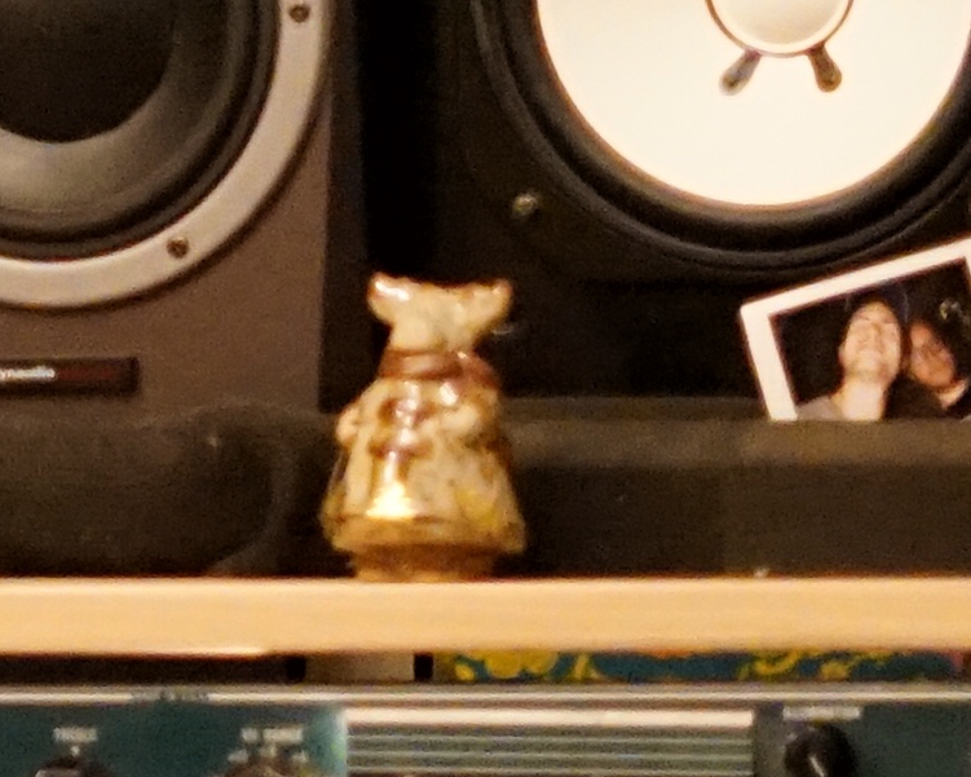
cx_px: -1504
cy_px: -1307
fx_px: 10778
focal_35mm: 375
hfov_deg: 5.0
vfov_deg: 4.0
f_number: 2
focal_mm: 50
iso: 6400
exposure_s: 1/80
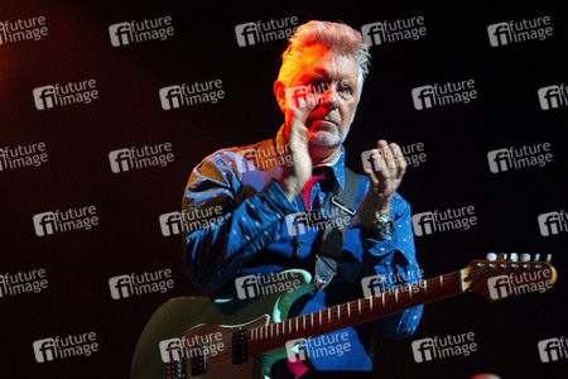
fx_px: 1104
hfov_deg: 28.8
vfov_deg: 19.5
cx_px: 284
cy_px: 190
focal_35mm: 70
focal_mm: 70
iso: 3200
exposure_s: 1/200
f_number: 2.8
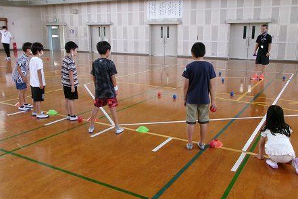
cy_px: 92
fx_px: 273
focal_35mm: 33
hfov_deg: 57.2
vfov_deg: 39.9
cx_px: 161
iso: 124
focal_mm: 5.1
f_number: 3.9
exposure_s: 1/34
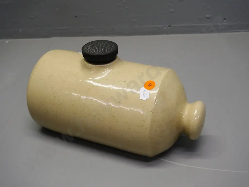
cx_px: 124
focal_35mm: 44
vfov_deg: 32.9
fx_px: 317
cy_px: 94
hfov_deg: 42.9
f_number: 5.6
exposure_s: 1/160
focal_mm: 22
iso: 1600
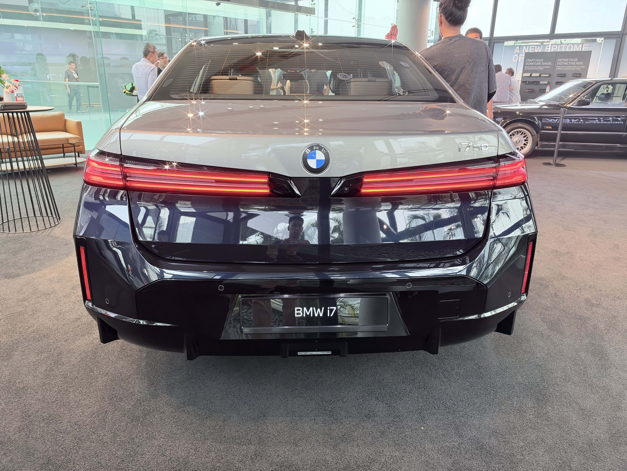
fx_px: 435
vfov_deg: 56.8
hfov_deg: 71.6
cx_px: 314
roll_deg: -0.7
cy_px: 236
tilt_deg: -19.0
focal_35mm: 24
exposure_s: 1/43
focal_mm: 6.93
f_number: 2.8
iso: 640
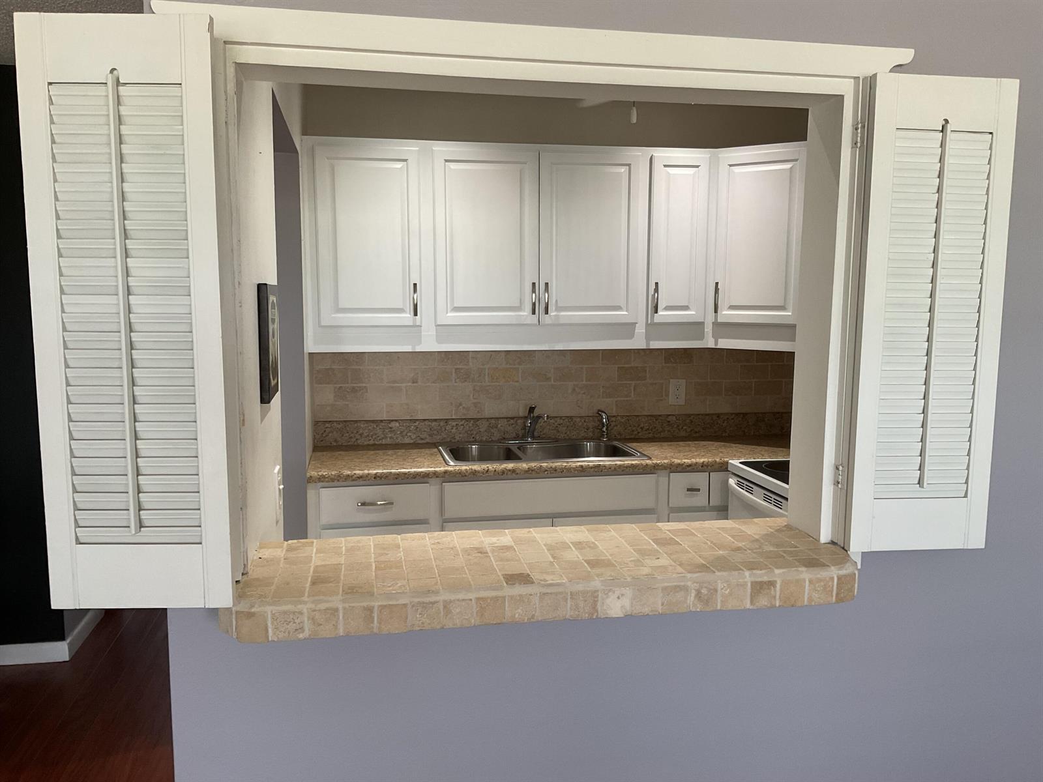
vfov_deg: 48.2
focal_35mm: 29
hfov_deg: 61.7
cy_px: 391
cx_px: 522
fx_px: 874
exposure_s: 1/120
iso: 64
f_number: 1.8
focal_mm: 3
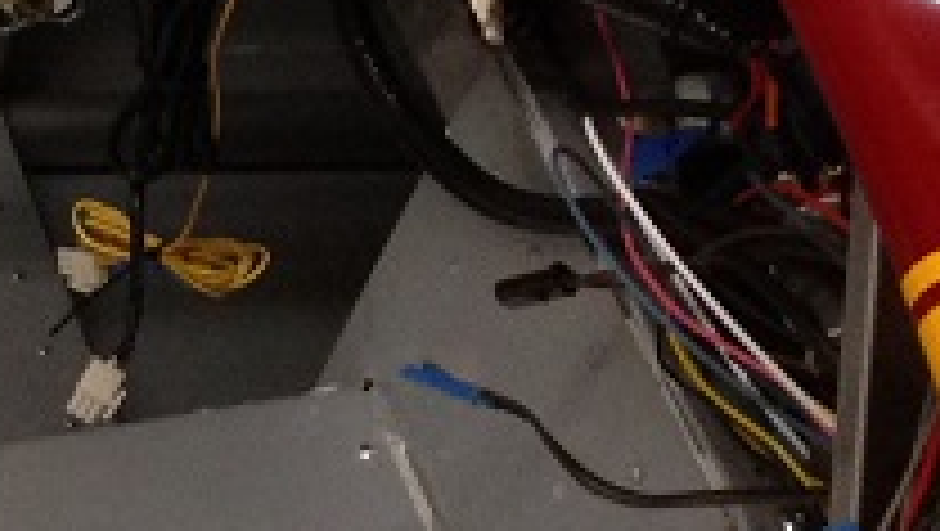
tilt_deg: -49.2
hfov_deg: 11.1
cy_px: 796
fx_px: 4391
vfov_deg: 6.8
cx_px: -931
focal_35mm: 176
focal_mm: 4.12
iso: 200
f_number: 2.4
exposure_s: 1/20
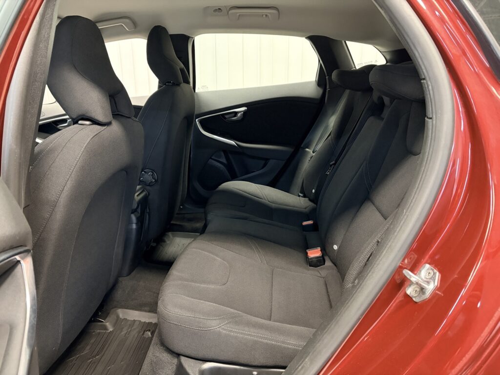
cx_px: 250
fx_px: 376
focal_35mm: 26
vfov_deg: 53.1
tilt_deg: -17.7
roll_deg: -0.1
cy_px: 188
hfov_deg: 67.3
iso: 500
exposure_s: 1/25
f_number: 1.6
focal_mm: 5.96
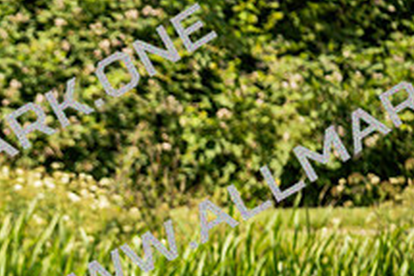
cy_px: 366
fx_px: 18638
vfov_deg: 0.8
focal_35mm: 1622
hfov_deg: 1.3
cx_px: -125
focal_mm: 600
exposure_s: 1/2000
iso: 320
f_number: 6.3
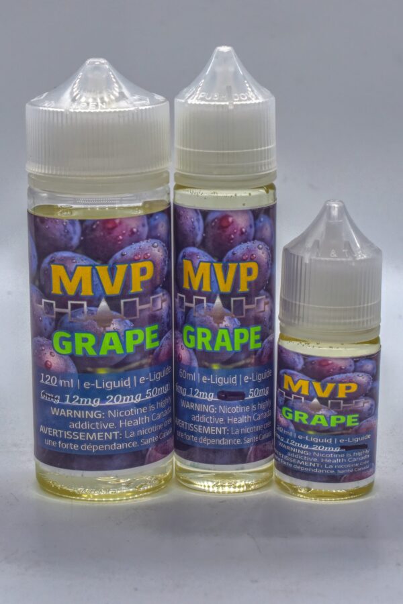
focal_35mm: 60
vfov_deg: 33.4
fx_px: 1007
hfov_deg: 22.6
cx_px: 202
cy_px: 302
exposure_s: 1/320
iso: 200
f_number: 9
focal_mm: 40
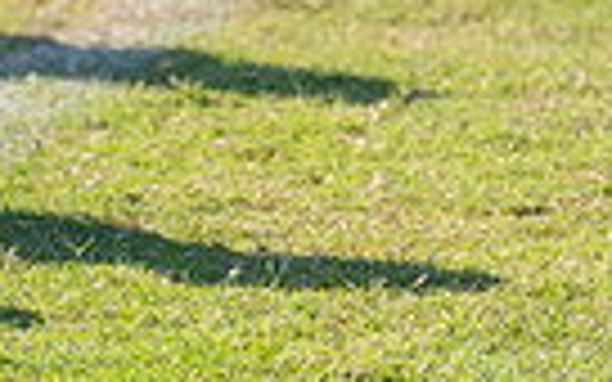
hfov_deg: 3.3
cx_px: -499
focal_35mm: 628
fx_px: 10474
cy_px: -377
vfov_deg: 2.1
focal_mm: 108
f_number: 2.8
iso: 250
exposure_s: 1/2500
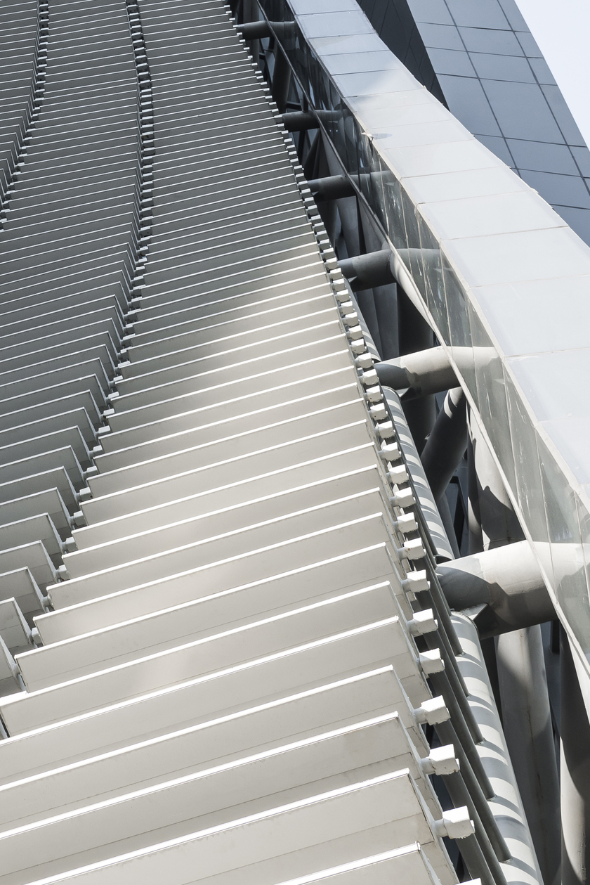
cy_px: 86
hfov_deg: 13.4
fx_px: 2457
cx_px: -99
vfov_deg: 20.0
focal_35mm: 100
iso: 200
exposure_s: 1/100
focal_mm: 42
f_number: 11
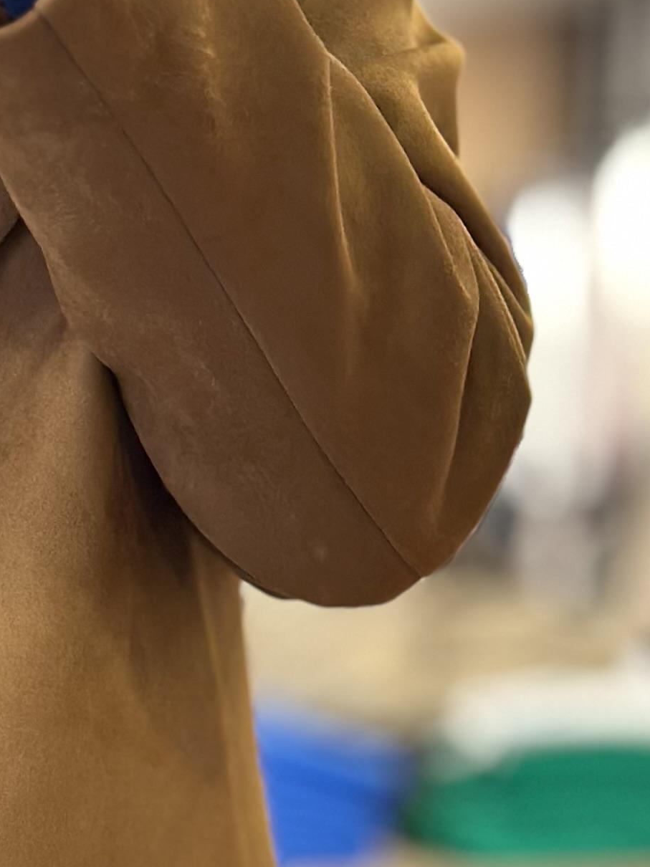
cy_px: 1062
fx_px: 4007
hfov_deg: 9.1
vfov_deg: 12.1
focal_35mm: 160
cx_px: -295
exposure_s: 1/60
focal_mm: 6.86
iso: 250
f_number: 1.78
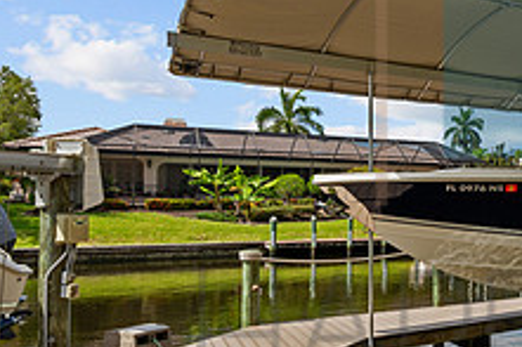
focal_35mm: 42
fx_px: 609
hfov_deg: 35.1
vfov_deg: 30.8
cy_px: 55
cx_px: 647
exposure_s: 1/200
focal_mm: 16
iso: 160
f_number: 13
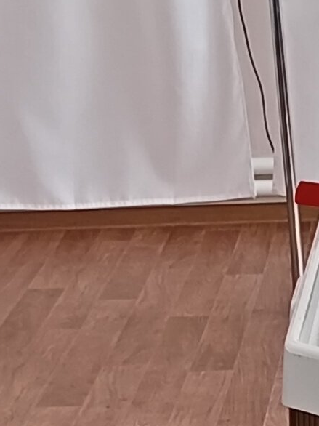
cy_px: 301
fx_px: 2312
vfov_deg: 10.5
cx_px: 767
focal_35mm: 188
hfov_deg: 7.4
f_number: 1.8
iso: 109
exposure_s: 1/50
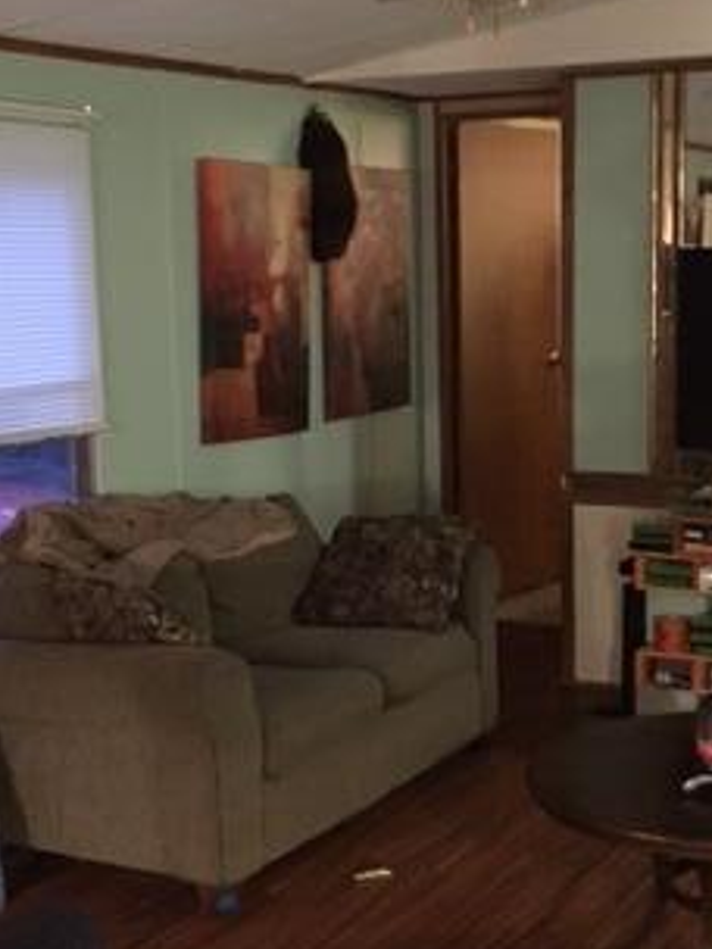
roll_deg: +0.9
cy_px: 515
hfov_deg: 24.0
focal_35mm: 61
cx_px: 440
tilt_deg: -10.3
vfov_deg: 31.7
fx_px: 1673
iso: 640
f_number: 2.2
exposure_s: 1/15
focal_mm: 4.15
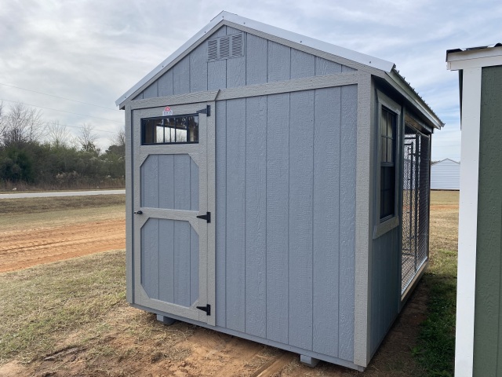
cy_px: 188
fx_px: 377
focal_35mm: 26
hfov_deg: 67.3
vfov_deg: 53.1
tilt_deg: -0.6
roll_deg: -0.9
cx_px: 251
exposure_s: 1/1653
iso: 32
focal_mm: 4.25
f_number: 1.8
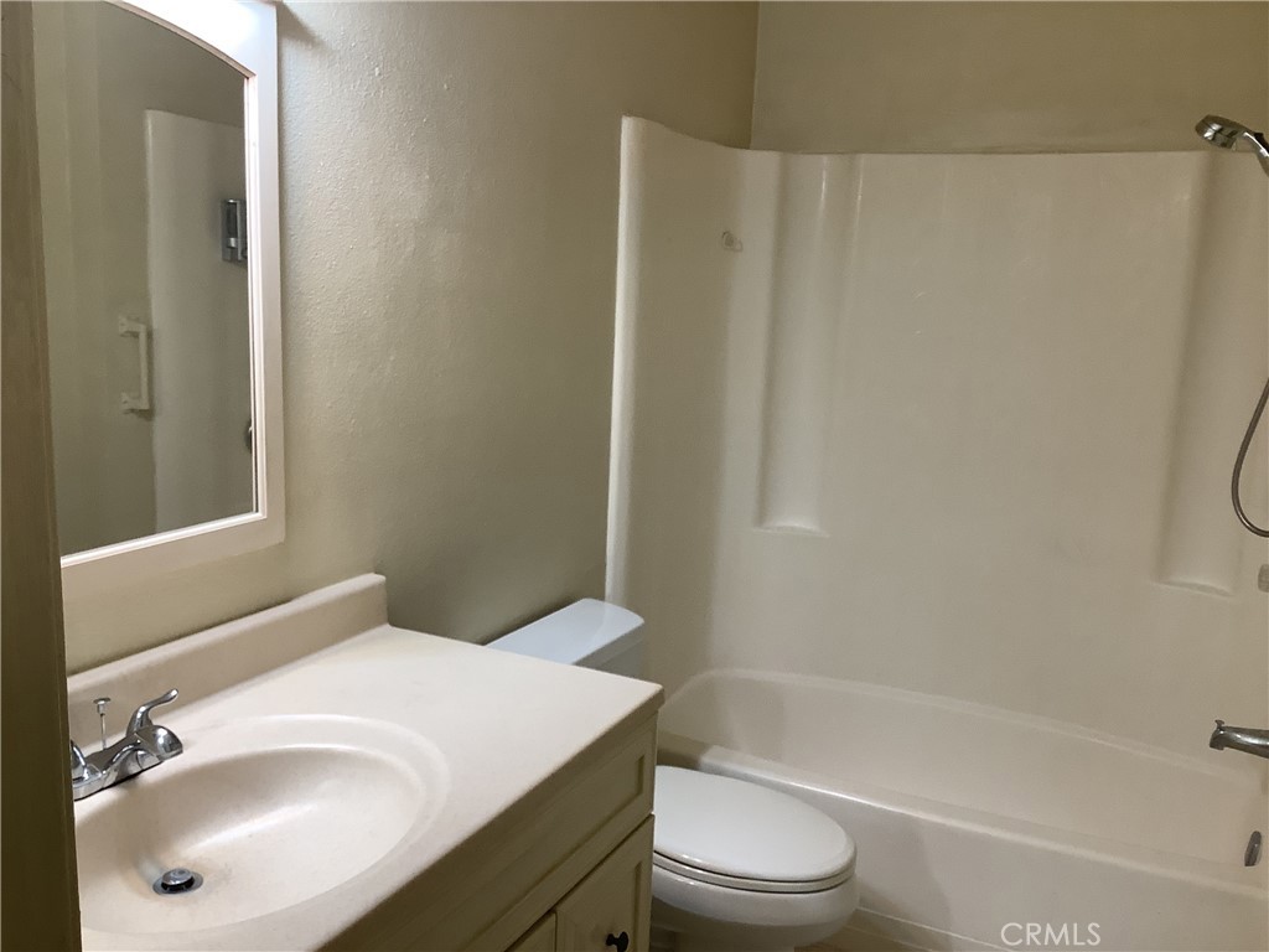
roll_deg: -1.1
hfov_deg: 58.4
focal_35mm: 31
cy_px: 476
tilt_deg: -11.5
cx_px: 634
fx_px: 1136
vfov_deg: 45.4
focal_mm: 3.3
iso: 80
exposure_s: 1/50
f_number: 2.4
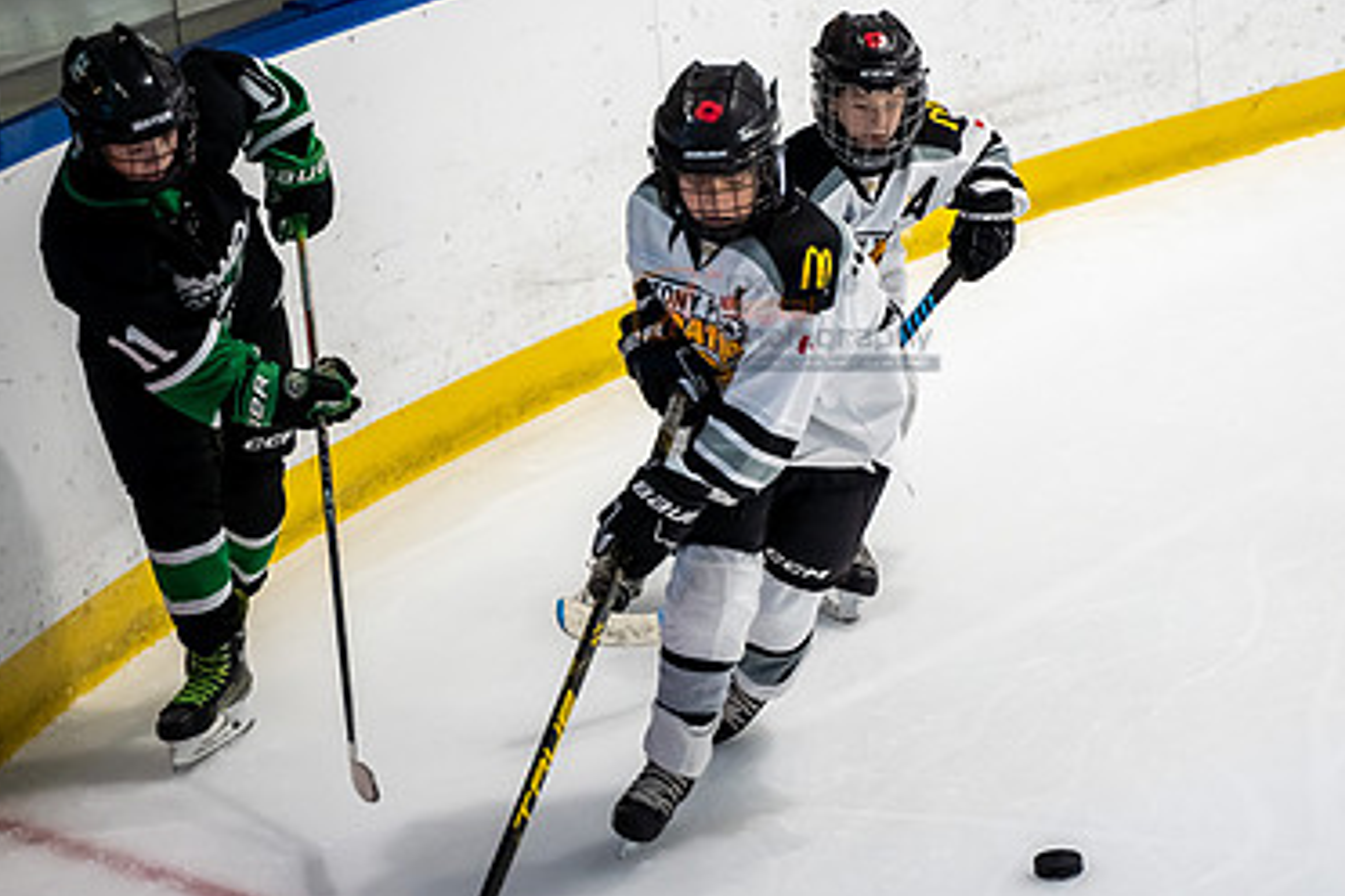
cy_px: 316
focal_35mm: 117
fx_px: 4371
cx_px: 788
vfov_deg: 11.7
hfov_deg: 17.5
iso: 2500
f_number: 2.8
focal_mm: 75
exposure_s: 1/1000
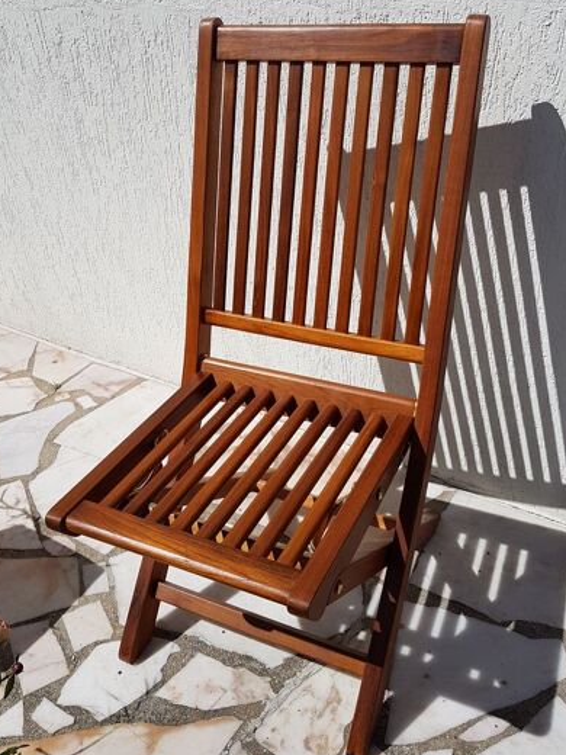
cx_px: 292
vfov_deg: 56.8
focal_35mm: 32
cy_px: 351
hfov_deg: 44.2
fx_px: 698
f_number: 1.7
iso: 40
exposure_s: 1/4912
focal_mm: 4.2
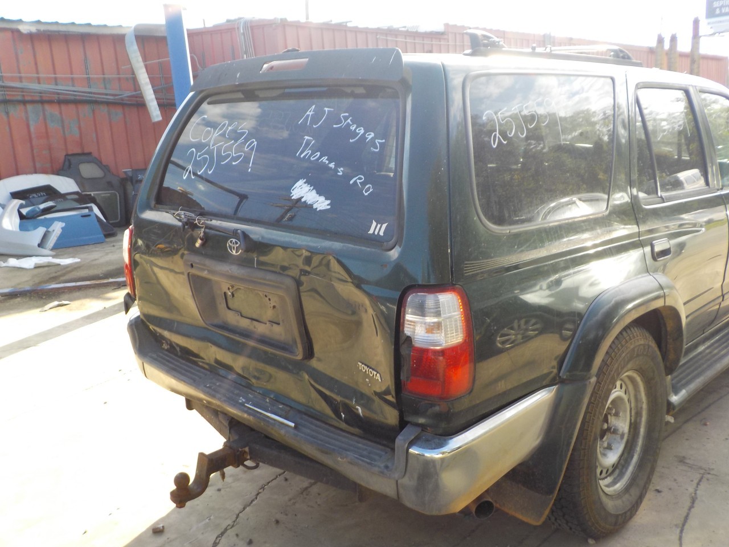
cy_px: 274
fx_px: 632
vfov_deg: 46.8
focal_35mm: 30
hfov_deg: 60.0
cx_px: 364
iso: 125
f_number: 3.3
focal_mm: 4.1
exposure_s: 1/250
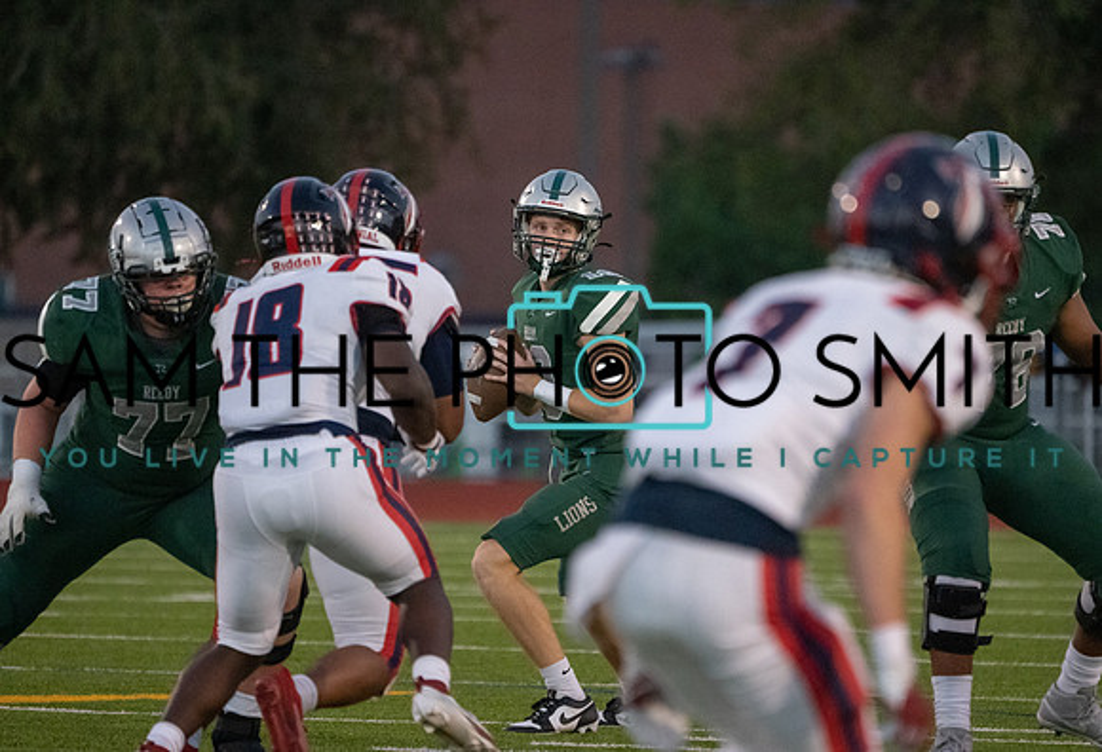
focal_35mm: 521
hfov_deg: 3.9
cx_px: 607
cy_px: 396
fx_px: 16058
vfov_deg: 2.7
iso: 12800
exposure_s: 1/1250
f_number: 5.6
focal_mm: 400
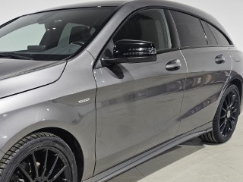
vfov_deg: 31.1
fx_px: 323
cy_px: 130
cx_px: 21
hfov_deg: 38.2
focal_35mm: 46
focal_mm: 6.3
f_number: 1.7
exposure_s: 1/142
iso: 200
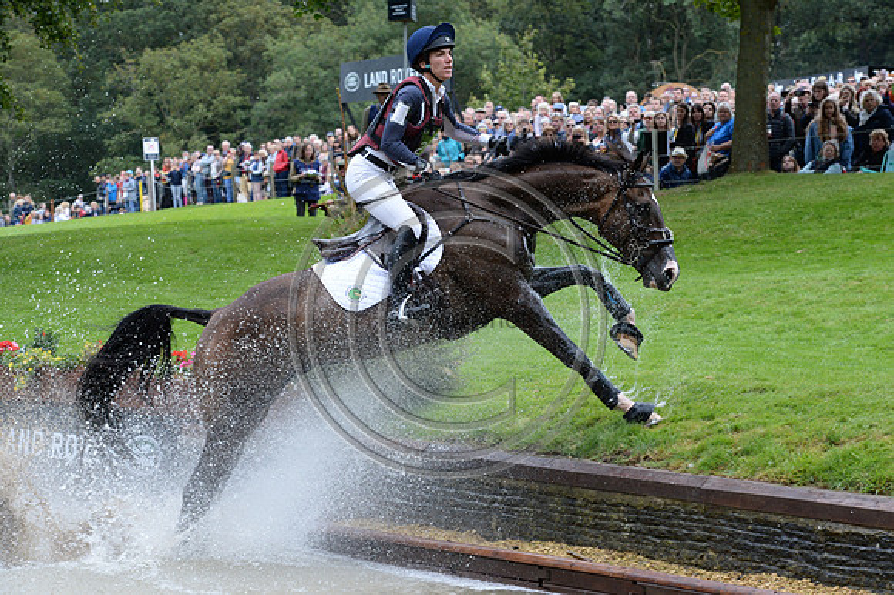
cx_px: 447
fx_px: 2978
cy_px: 298
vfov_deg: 11.4
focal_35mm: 120
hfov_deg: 17.1
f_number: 8
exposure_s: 1/1000
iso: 2000
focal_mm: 120
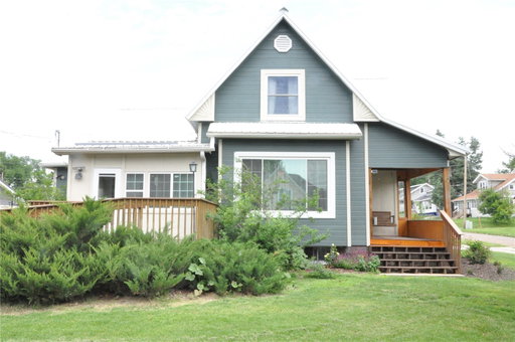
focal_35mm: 33
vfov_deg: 39.9
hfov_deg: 57.3
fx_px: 471
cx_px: 258
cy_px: 171
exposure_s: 1/200
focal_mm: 22
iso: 3200
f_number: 25
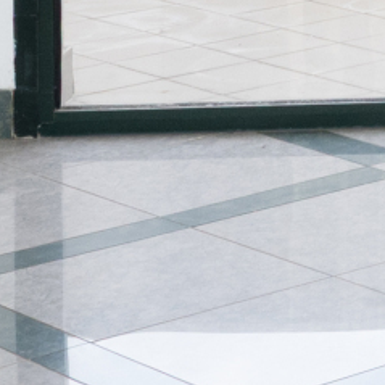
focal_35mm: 218
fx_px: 2743
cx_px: 1091
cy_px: -542
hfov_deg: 7.3
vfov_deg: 7.5
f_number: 11
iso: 640
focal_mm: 24
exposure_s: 1/80
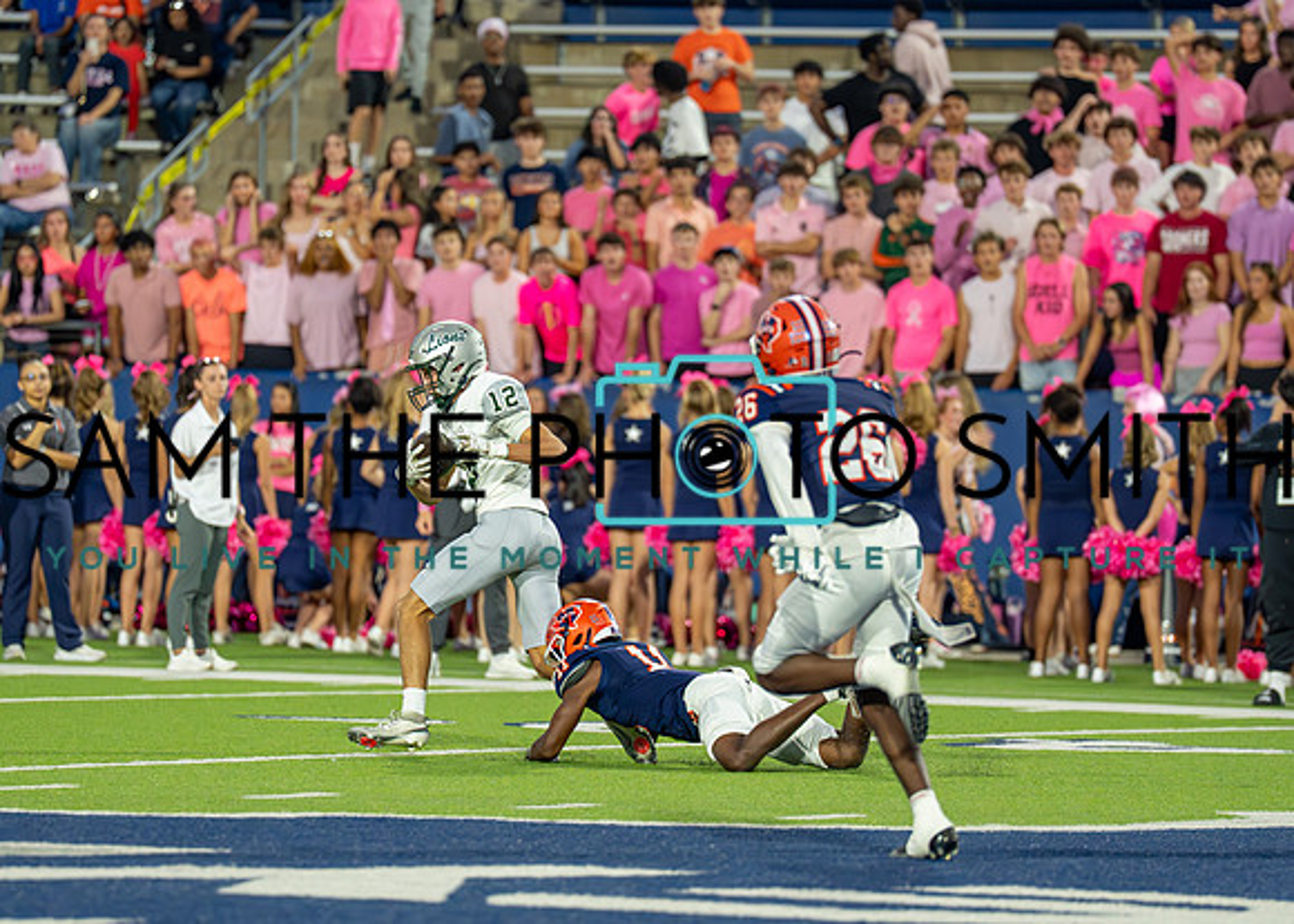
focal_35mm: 316
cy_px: 424
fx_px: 11599
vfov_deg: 4.6
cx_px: 630
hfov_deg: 6.4
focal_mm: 200
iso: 1600
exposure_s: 1/1250
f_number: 2.8
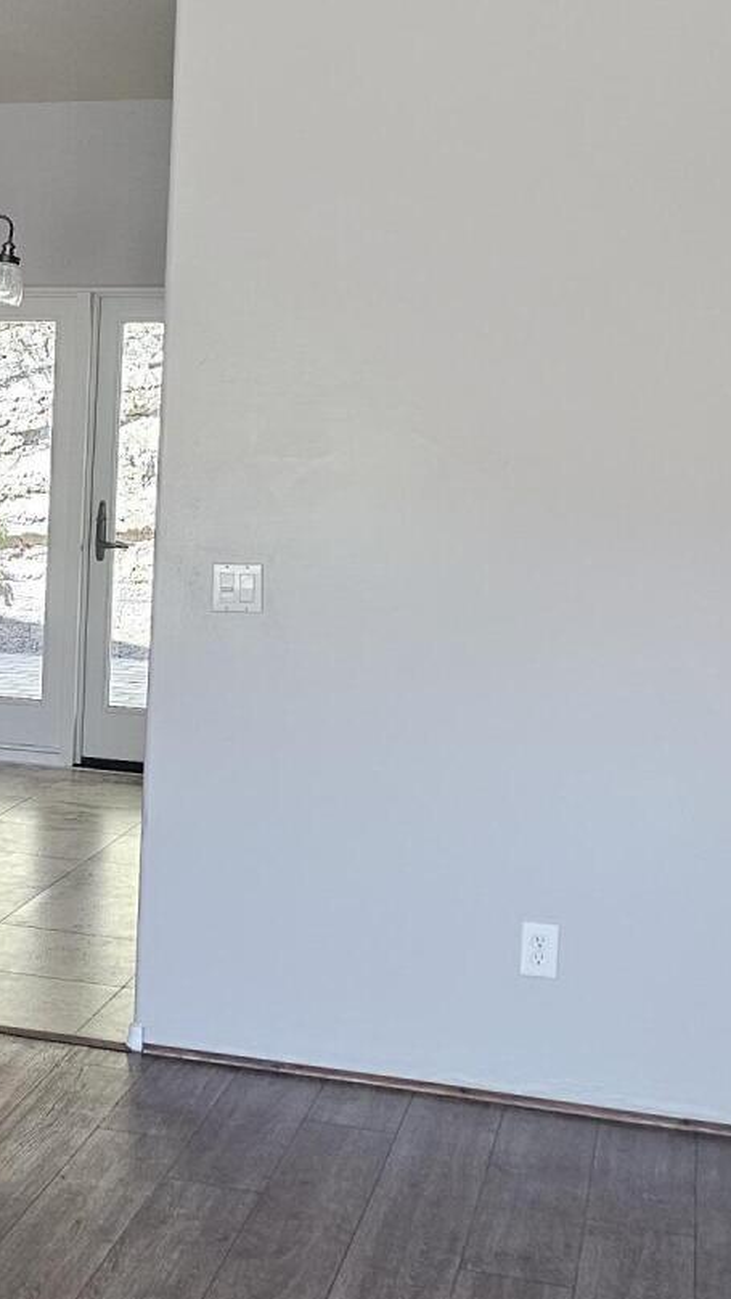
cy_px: 654
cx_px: -183
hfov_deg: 18.3
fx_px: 2135
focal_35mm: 62
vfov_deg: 33.8
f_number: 1.7
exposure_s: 1/180
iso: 200
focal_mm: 6.3
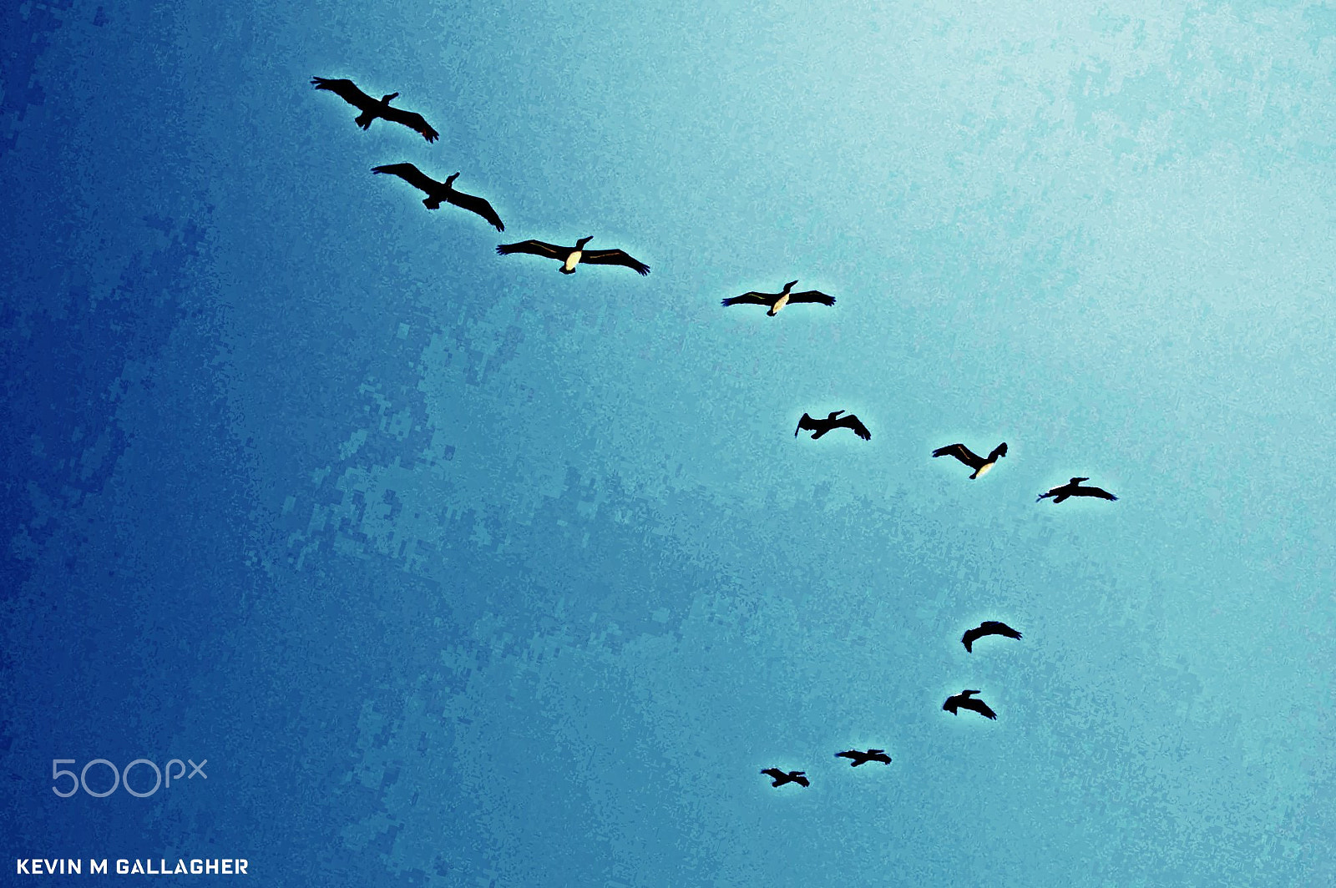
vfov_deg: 31.8
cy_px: 444
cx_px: 668
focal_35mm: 42
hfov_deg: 46.4
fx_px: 1557
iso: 200
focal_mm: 28
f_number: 3.5
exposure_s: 1/1250
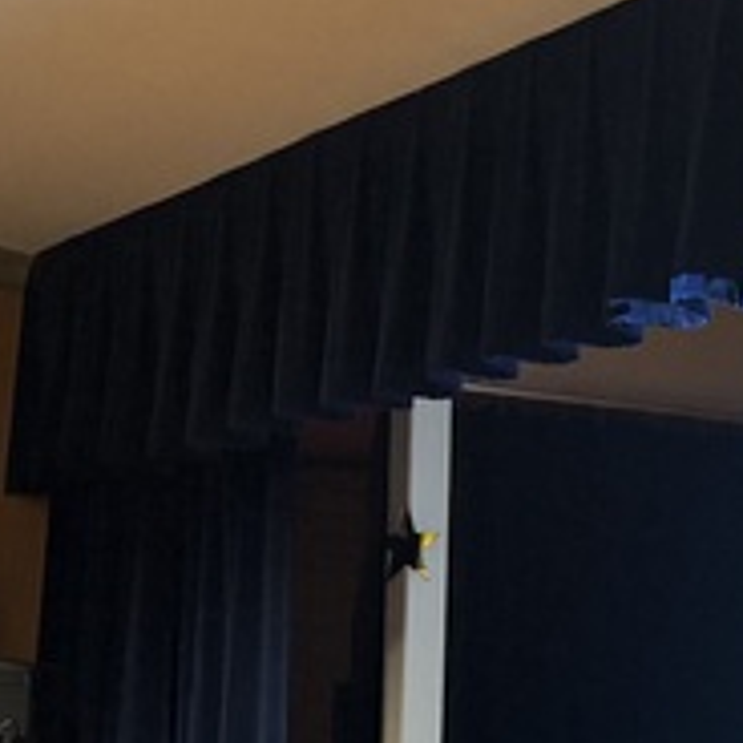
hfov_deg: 14.1
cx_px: 993
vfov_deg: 14.3
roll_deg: -2.2
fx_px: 2865
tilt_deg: +1.4
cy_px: 905
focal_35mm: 118
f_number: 1.78
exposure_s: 1/75
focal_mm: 6.76
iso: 200
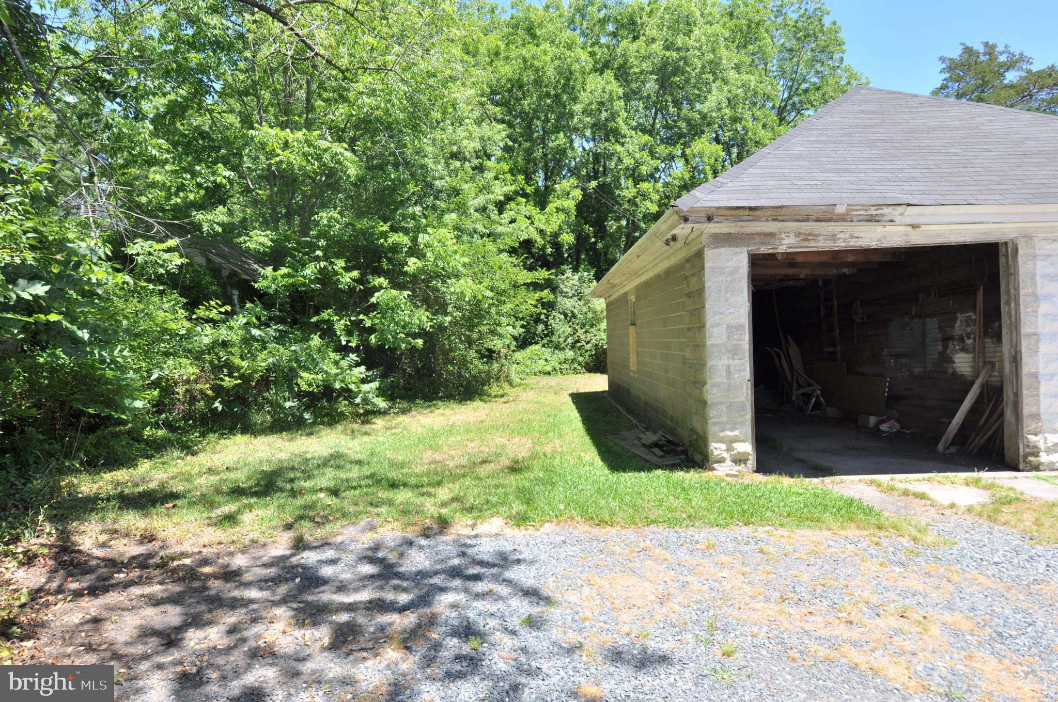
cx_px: 529
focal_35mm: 18
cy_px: 351
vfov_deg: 67.2
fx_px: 528
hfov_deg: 90.1
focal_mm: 12
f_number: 8
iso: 200
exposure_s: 1/250
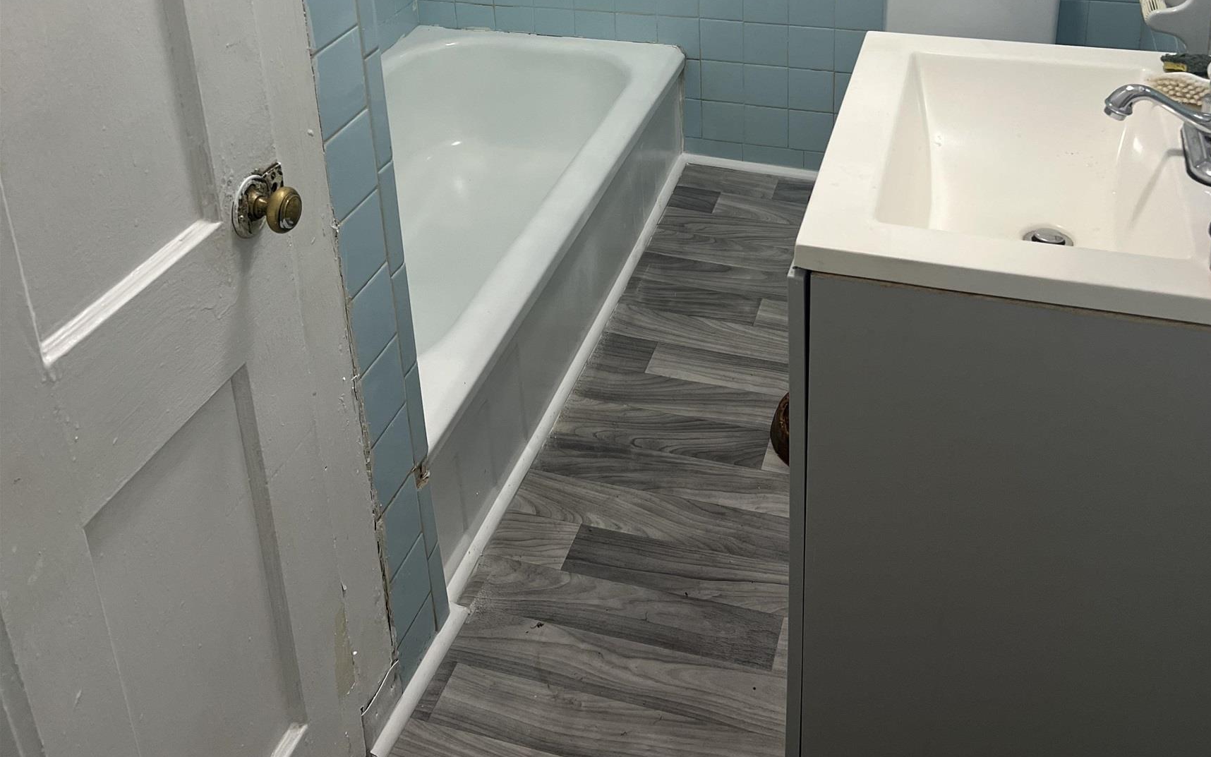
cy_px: 26
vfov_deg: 32.1
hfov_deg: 52.7
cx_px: 609
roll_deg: +3.2
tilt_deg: -19.9
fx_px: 1221
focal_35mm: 37
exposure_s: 1/120
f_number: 1.5
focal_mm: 5.7
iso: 125
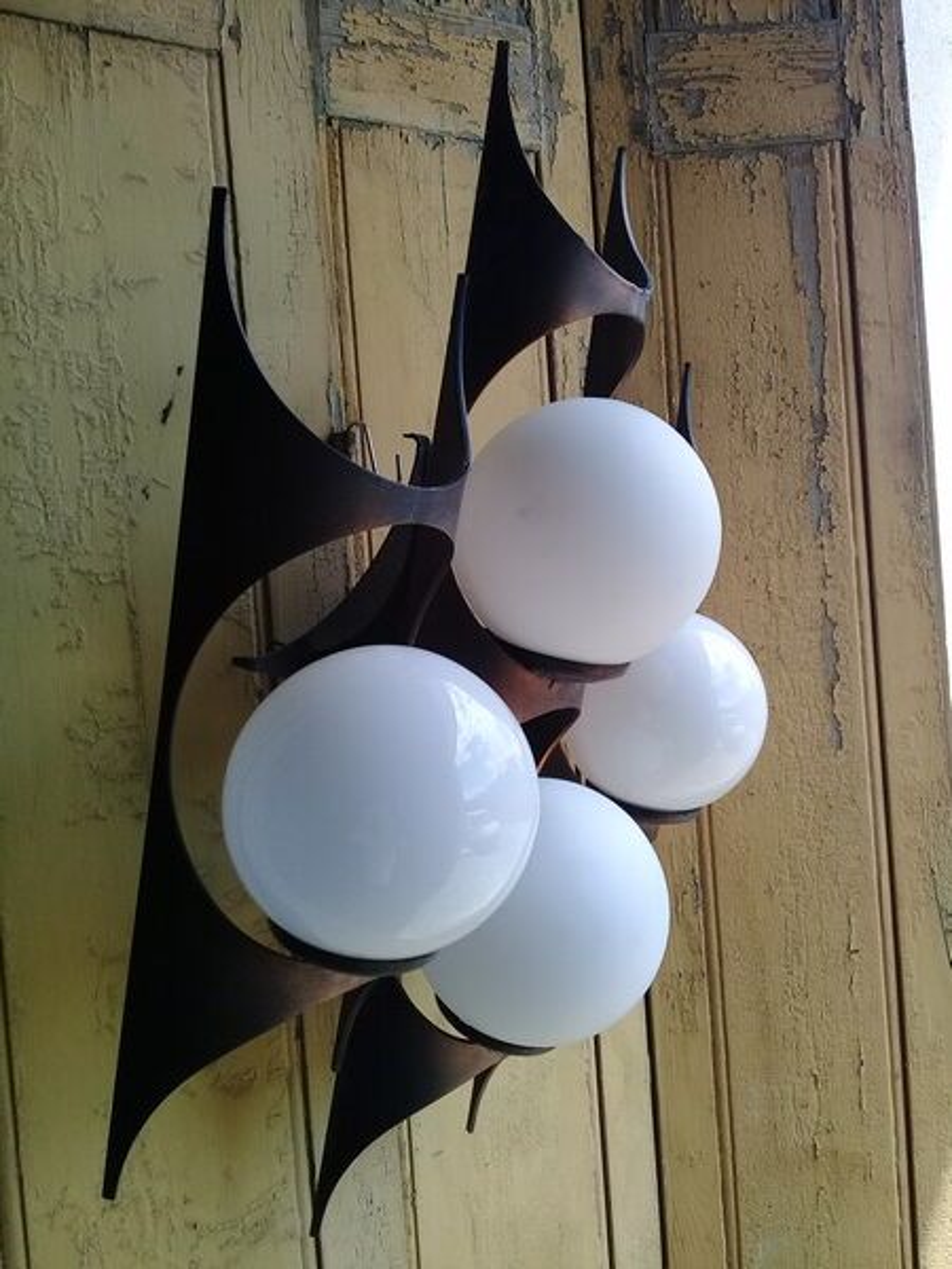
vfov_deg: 58.4
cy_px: 634
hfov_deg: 45.4
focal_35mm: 31
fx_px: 1137
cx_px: 476
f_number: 2.2
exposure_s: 1/324
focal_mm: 3.3
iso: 50
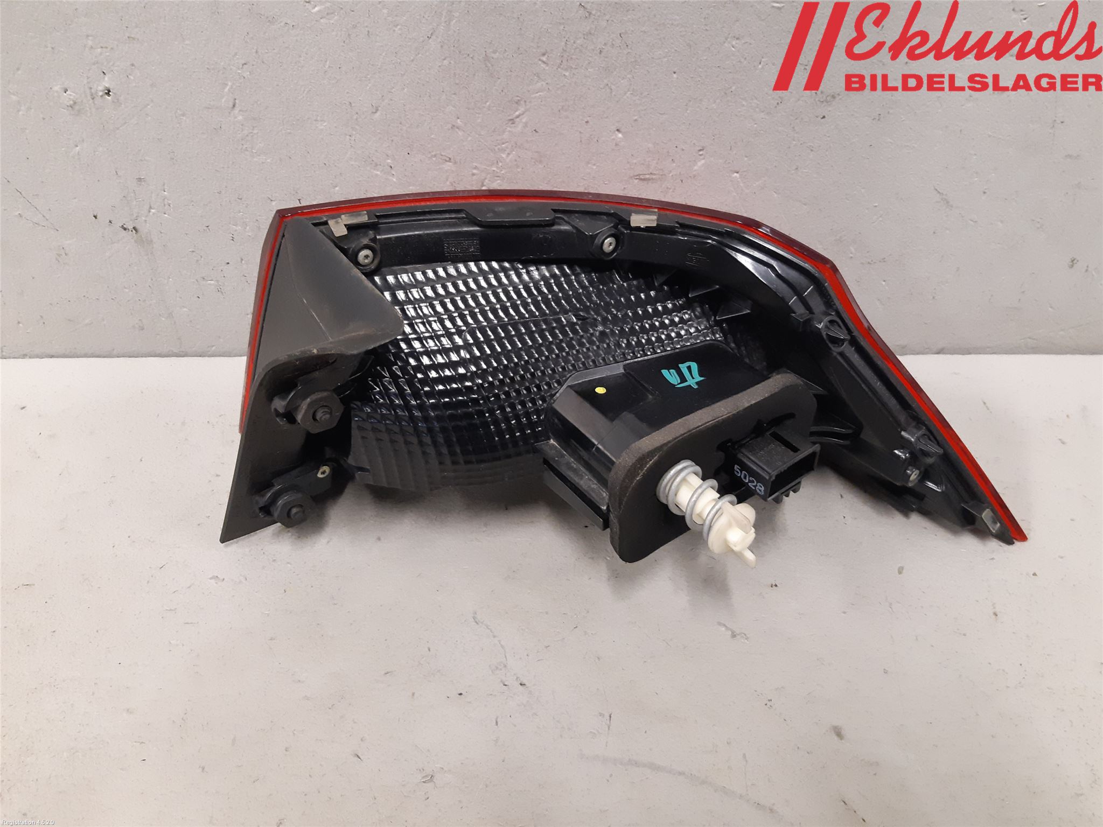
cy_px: 414
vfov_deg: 53.1
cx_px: 552
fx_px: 828
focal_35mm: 26
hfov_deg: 67.3
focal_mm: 3.93
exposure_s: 1/50
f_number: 1.7
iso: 250
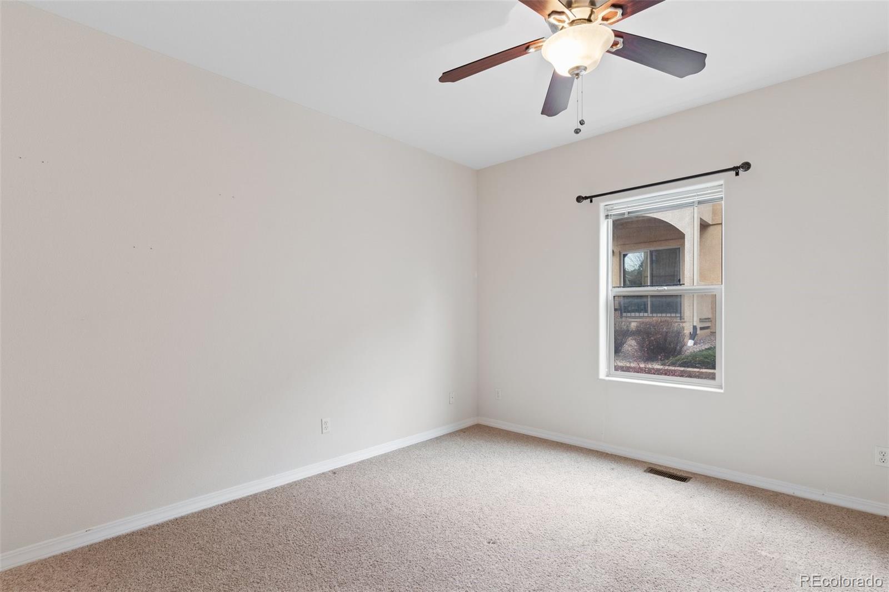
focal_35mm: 17
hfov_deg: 93.3
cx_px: 444
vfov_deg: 70.4
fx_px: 420
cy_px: 296
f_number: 8
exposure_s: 1/2.5
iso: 400
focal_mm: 17
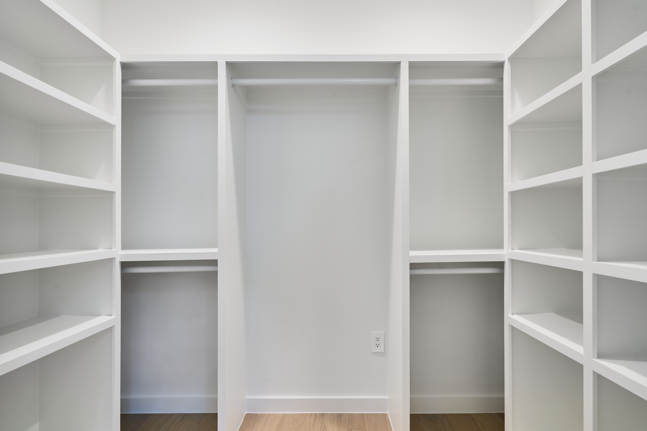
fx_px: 306
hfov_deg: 93.3
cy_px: 216
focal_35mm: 17
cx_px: 324
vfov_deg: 70.4
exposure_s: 1.3
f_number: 8
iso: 100
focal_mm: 17
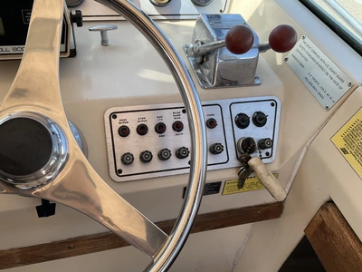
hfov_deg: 61.7
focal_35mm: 29
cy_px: 136
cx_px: 181
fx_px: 303
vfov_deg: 48.2
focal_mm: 3
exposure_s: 1/365
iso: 25
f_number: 1.8
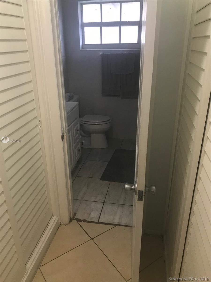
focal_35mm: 28
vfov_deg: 63.4
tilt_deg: -22.8
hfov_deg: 49.7
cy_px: 141
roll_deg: +0.7
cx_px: 106
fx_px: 228
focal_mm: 3.99
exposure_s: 1/15
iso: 50
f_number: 1.8
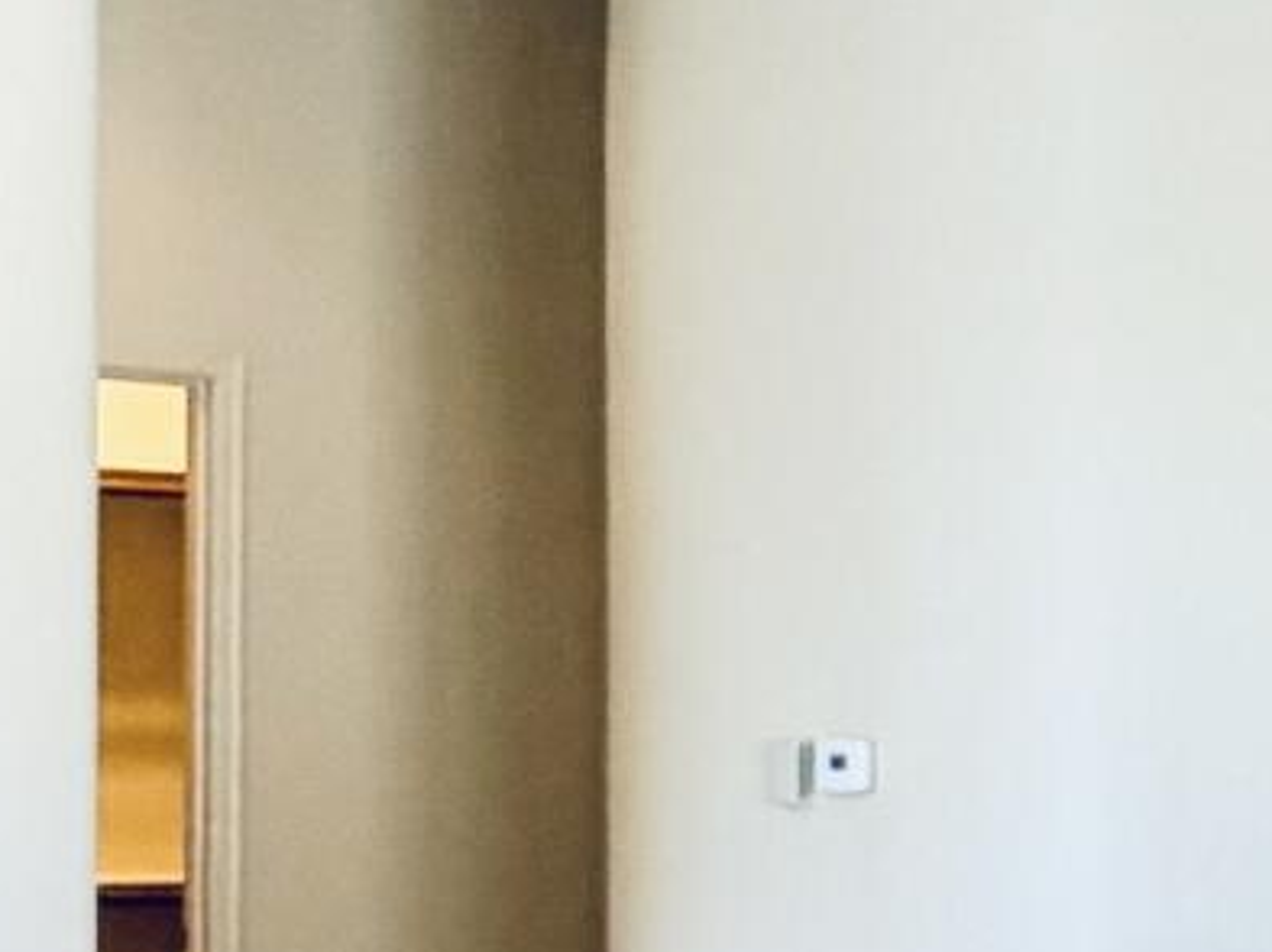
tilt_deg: +0.5
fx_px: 3928
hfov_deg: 17.8
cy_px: 810
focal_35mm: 107
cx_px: 1395
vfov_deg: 13.7
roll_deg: -0.2
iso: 125
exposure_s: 1/120
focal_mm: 2.22
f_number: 2.2
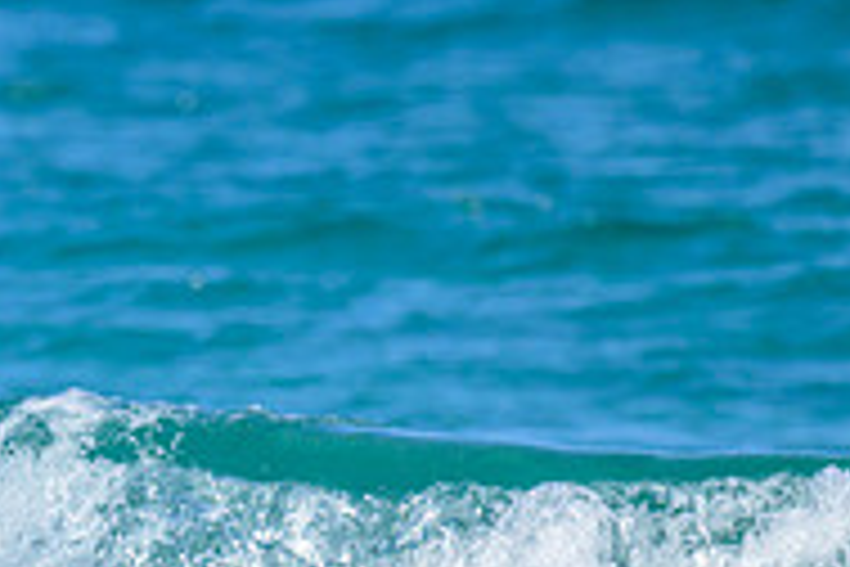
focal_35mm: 3442
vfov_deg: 0.4
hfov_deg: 0.6
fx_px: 81263
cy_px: 666
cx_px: 4
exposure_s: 1/1250
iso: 360
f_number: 9
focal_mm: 1120
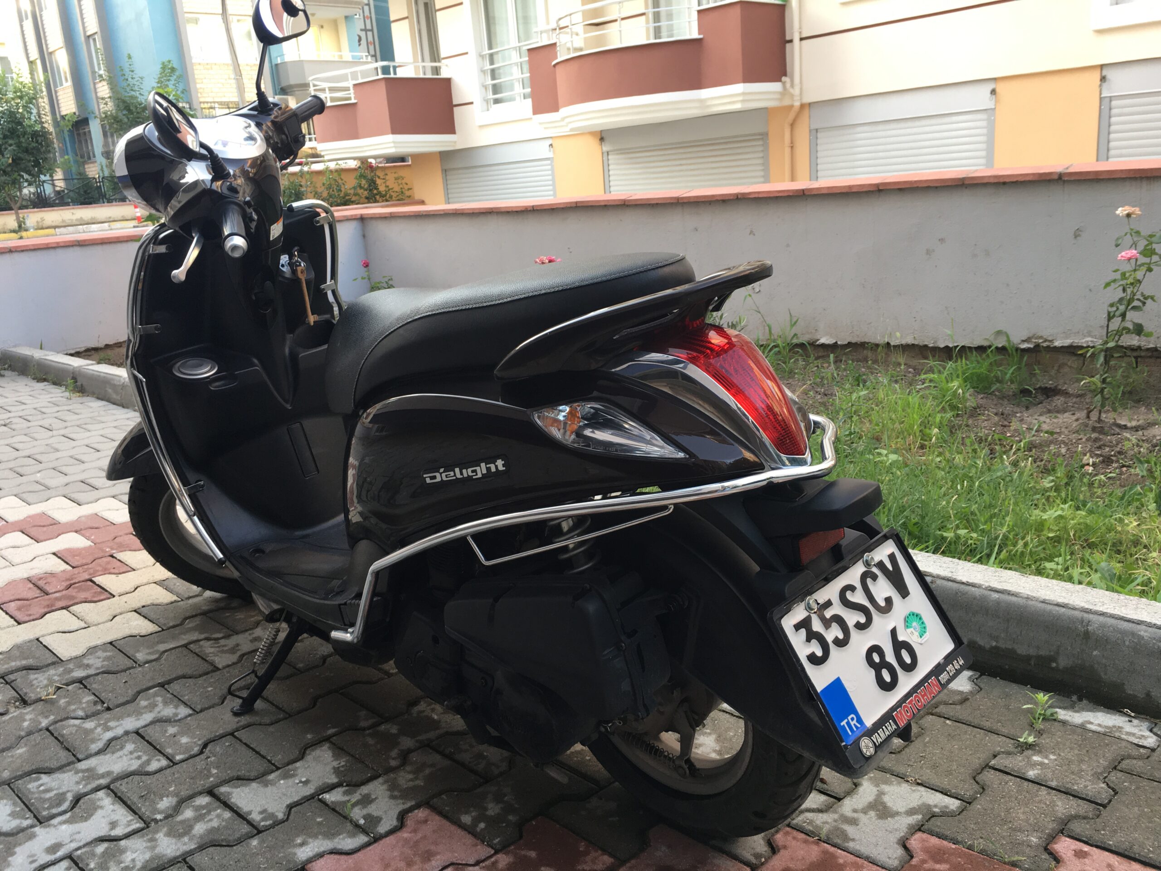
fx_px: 973
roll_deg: +4.2
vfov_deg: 48.2
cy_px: 436
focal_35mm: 29
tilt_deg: -14.0
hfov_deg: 61.7
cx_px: 580
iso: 32
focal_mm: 4.15
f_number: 2.2
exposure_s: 1/50
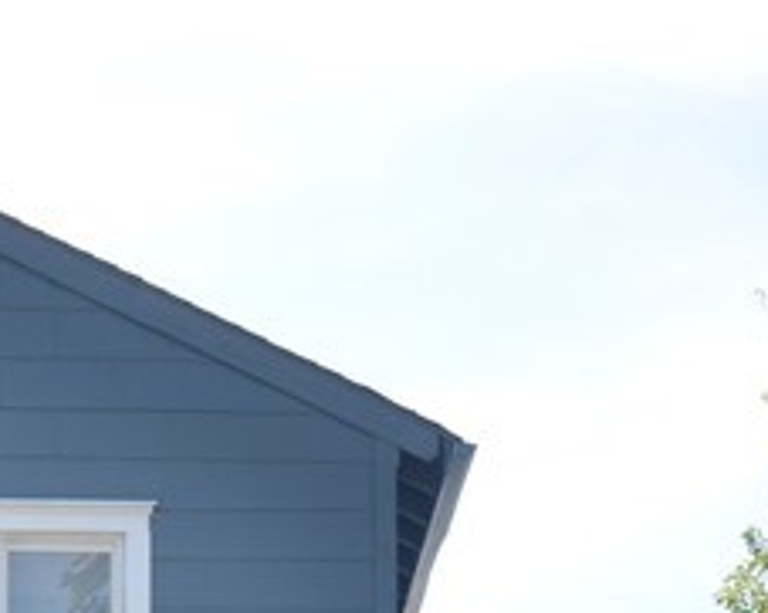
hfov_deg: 14.2
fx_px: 3065
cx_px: 96
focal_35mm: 135
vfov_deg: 10.8
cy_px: 1048
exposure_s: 1/250
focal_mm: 20
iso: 200
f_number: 8
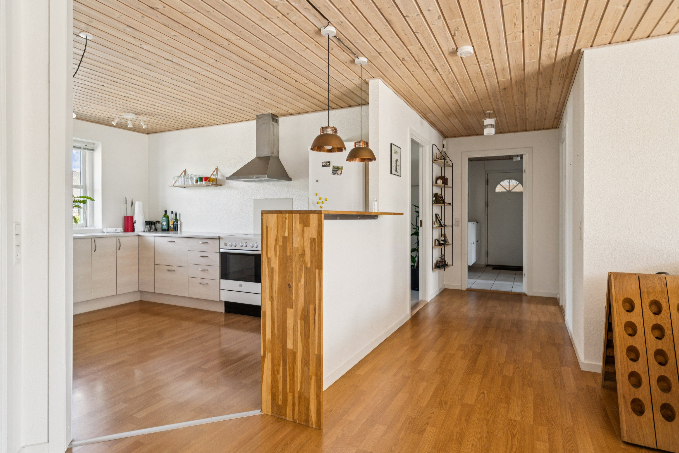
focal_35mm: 20
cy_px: 226
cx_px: 340
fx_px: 377
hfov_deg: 84.0
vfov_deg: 61.9
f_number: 7.1
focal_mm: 20
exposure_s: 1/30
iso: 800
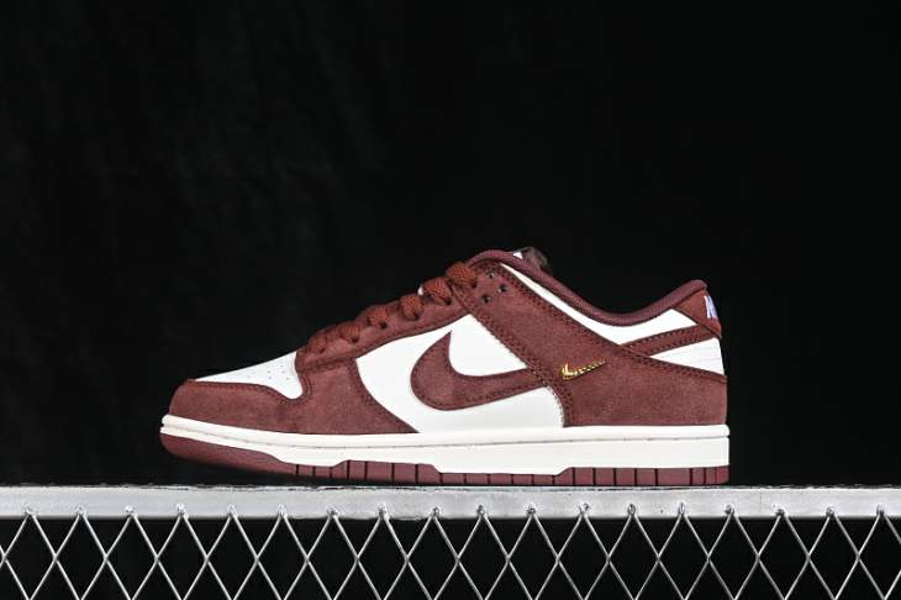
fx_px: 1876
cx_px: 450
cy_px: 300
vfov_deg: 18.2
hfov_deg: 27.0
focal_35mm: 75
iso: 160
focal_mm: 50
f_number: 7.1
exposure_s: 1/80
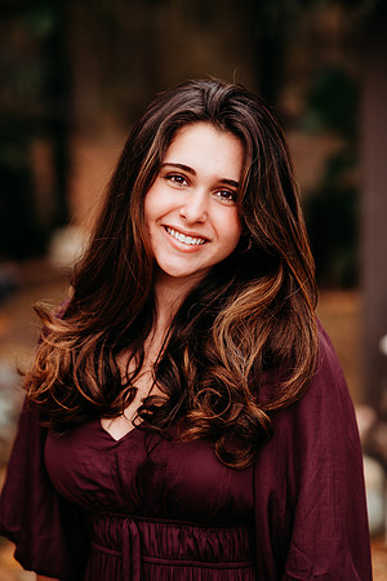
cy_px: 290
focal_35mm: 85
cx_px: 194
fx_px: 1371
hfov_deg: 16.1
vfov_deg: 23.9
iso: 250
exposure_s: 1/500
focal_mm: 85
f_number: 2.2
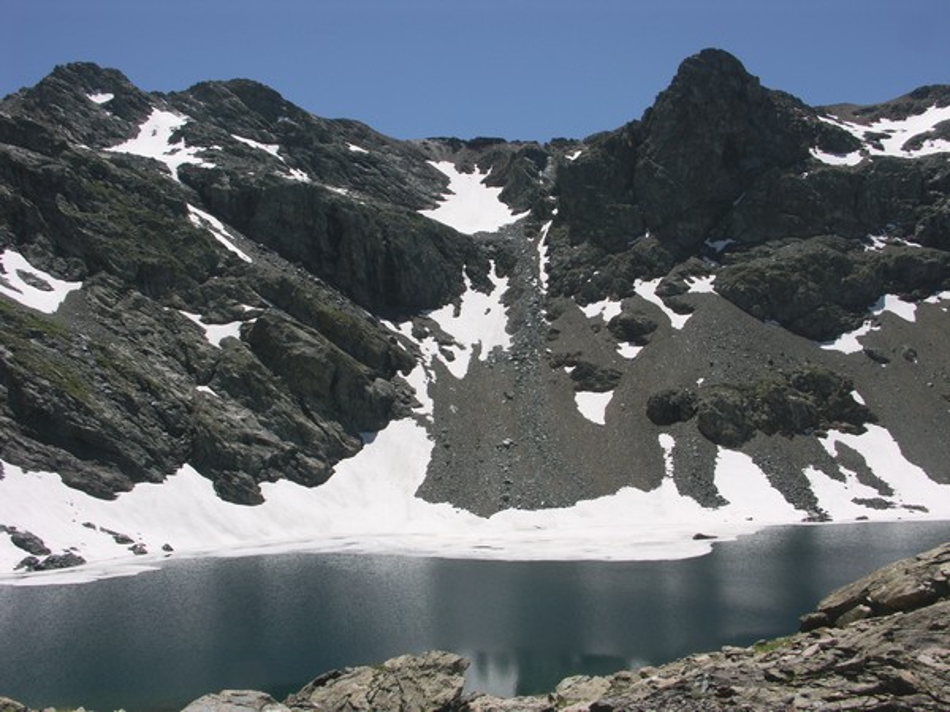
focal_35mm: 30
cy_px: 356
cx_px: 475
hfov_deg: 60.0
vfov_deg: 46.8
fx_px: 823
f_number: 8
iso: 64
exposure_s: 1/400
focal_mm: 7.83
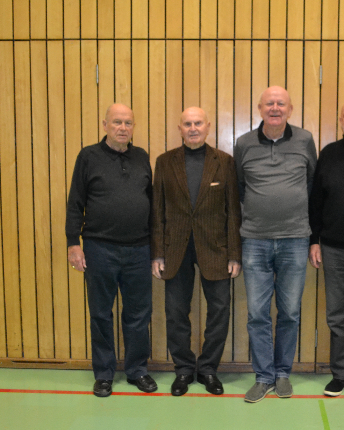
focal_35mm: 47
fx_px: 598
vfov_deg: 39.5
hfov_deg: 31.5
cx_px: 258
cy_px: 214
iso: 2500
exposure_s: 1/60
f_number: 4
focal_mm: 22
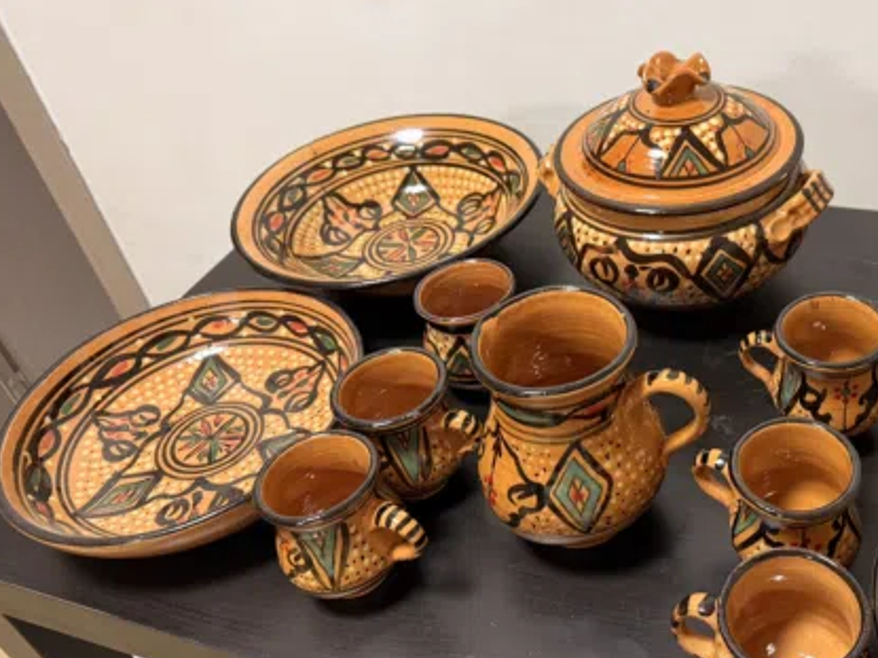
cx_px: 652
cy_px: 296
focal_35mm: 37
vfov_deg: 38.6
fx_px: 938
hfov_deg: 48.3
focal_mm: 6.76
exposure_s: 1/50
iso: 320
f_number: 1.78
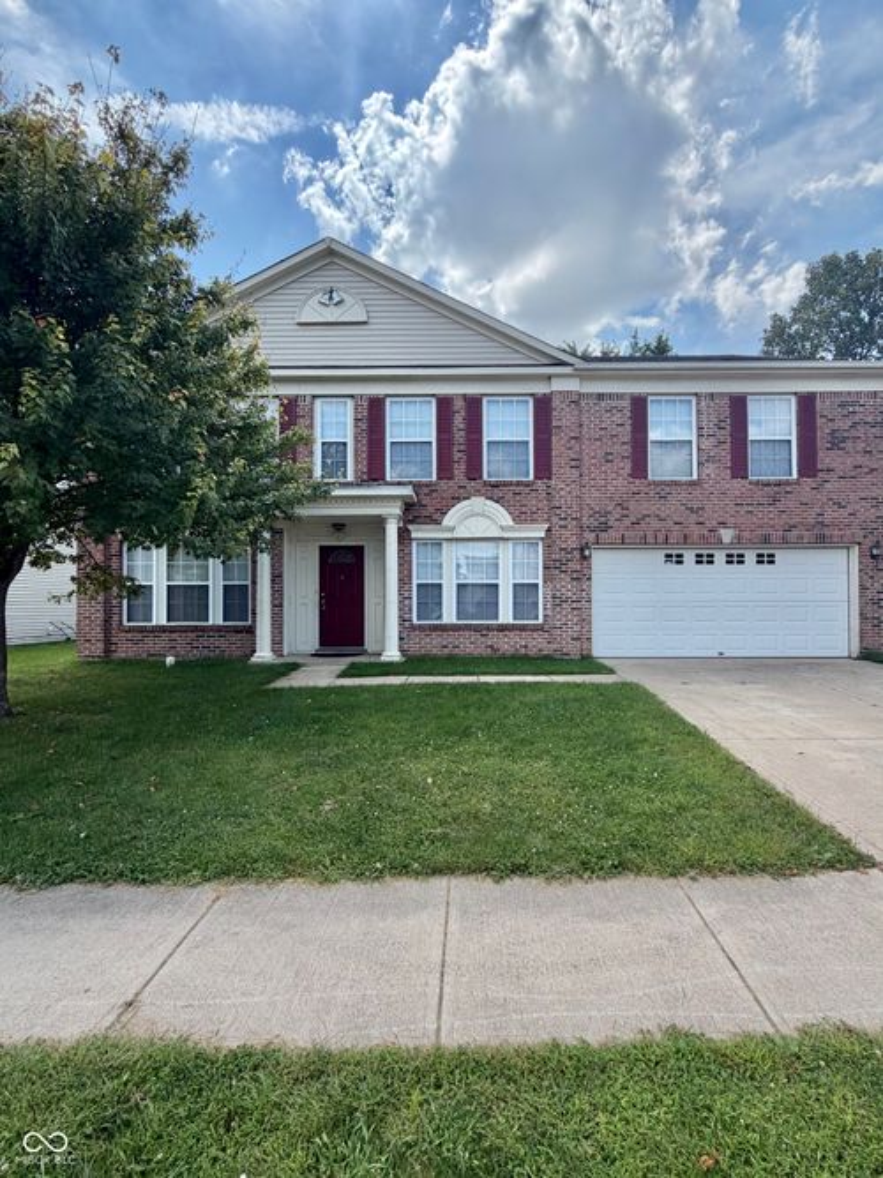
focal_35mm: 14
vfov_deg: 102.1
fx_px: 476
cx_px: 442
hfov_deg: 85.7
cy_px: 589
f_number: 2.2
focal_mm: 2.22
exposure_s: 1/1145
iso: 32
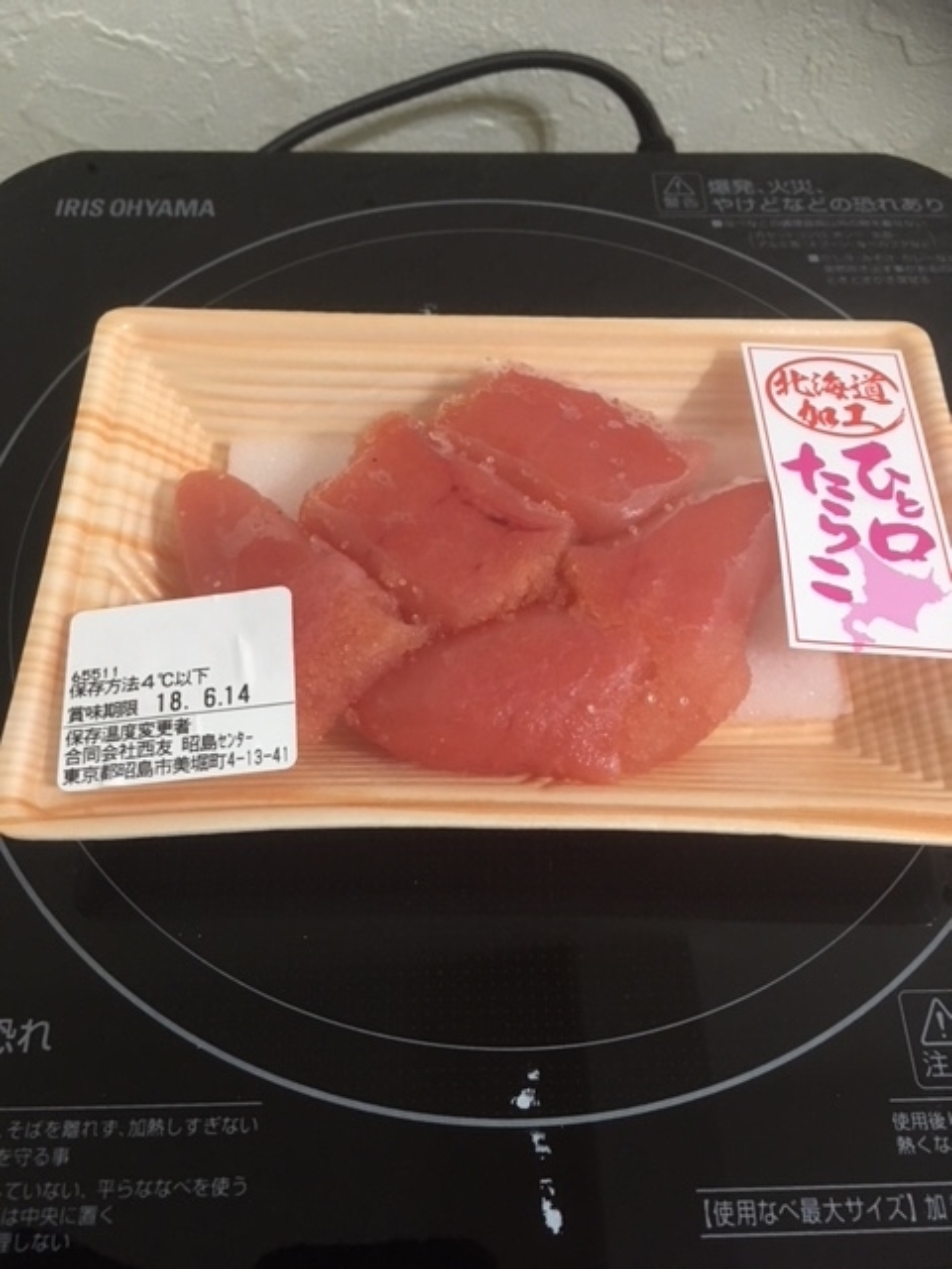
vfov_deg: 61.7
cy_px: 634
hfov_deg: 48.2
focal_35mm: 29
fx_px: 1063
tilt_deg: -59.3
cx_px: 476
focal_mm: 4.15
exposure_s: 1/15
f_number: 2.2
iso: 200
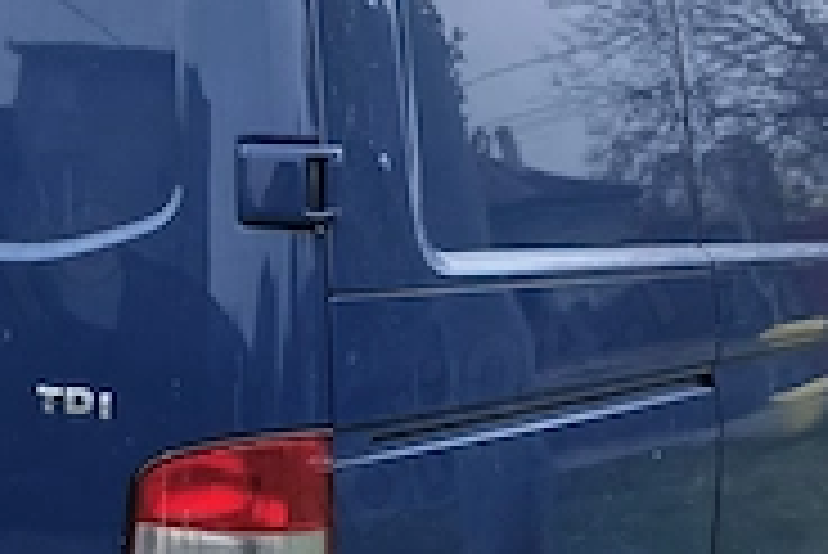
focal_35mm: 78
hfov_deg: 25.5
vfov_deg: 17.3
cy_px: 464
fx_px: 1795
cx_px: 153
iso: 200
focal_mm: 6.3
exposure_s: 1/182
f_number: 1.7
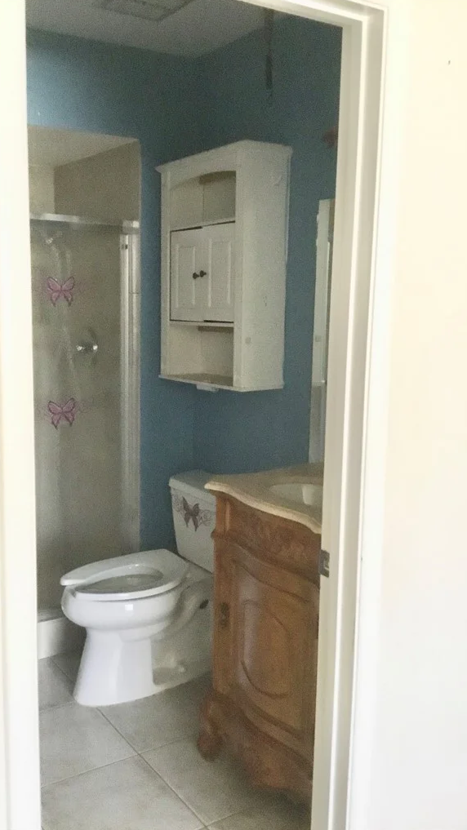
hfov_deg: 34.5
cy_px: 414
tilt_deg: -8.4
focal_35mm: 34
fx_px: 749
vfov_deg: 58.0
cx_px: 184
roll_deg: -0.4
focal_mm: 3.3
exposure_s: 1/15
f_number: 2.4
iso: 500
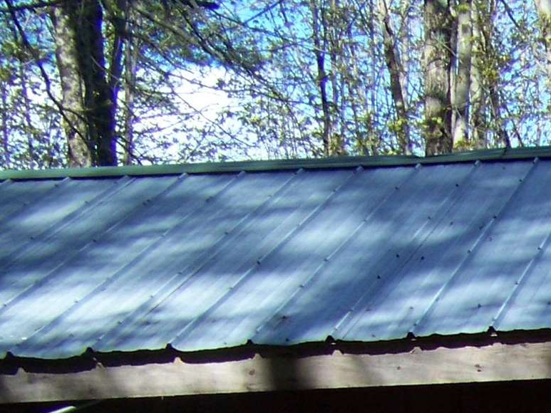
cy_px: 776
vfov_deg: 9.8
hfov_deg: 12.5
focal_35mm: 143
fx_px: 2277
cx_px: 1014
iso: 69
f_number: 2.8
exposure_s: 1/320
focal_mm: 5.85
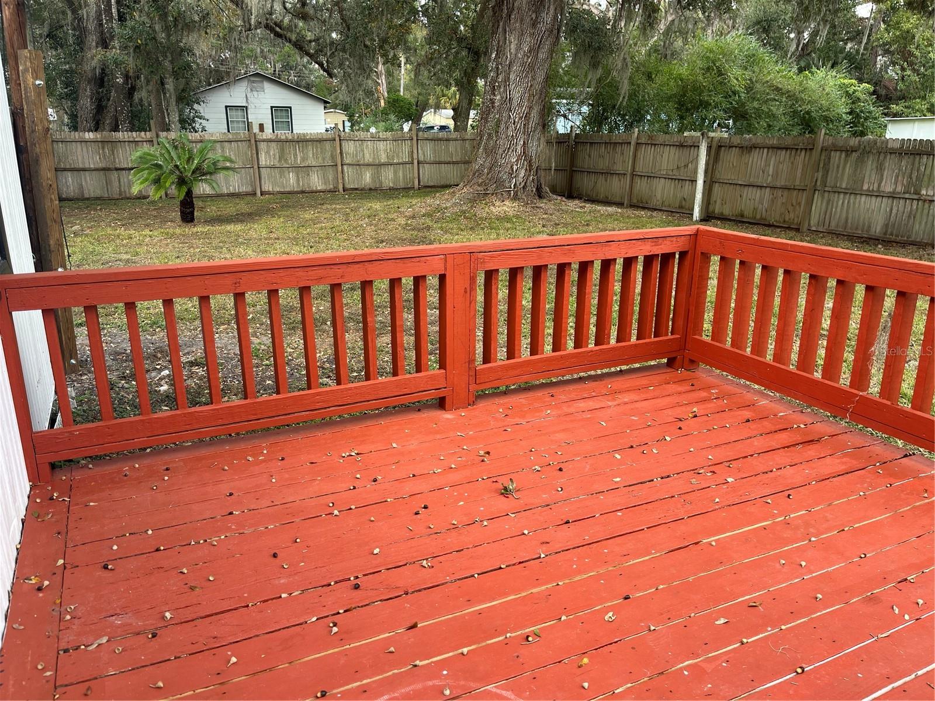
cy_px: 350
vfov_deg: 53.1
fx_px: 702
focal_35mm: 26
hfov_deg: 67.3
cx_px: 468
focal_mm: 5.1
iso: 40
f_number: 1.6
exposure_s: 1/191
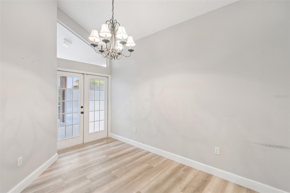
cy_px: 96
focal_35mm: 16
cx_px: 145
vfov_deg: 73.7
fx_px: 129
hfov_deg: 96.7
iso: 400
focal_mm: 16
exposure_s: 1/10
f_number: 8
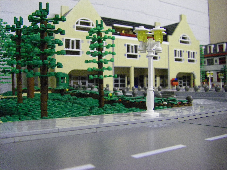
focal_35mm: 38
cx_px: 114
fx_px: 249
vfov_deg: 37.7
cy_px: 85
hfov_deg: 49.0
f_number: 3.5
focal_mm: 6.3
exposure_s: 1/30
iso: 800
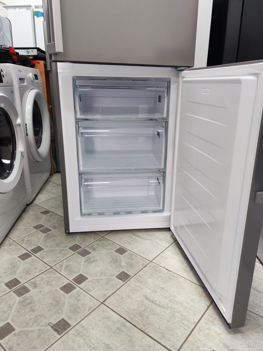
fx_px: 274
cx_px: 132
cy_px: 176
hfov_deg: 51.4
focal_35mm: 27
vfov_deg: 65.3
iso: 1250
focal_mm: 6.12
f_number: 1.9
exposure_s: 1/100
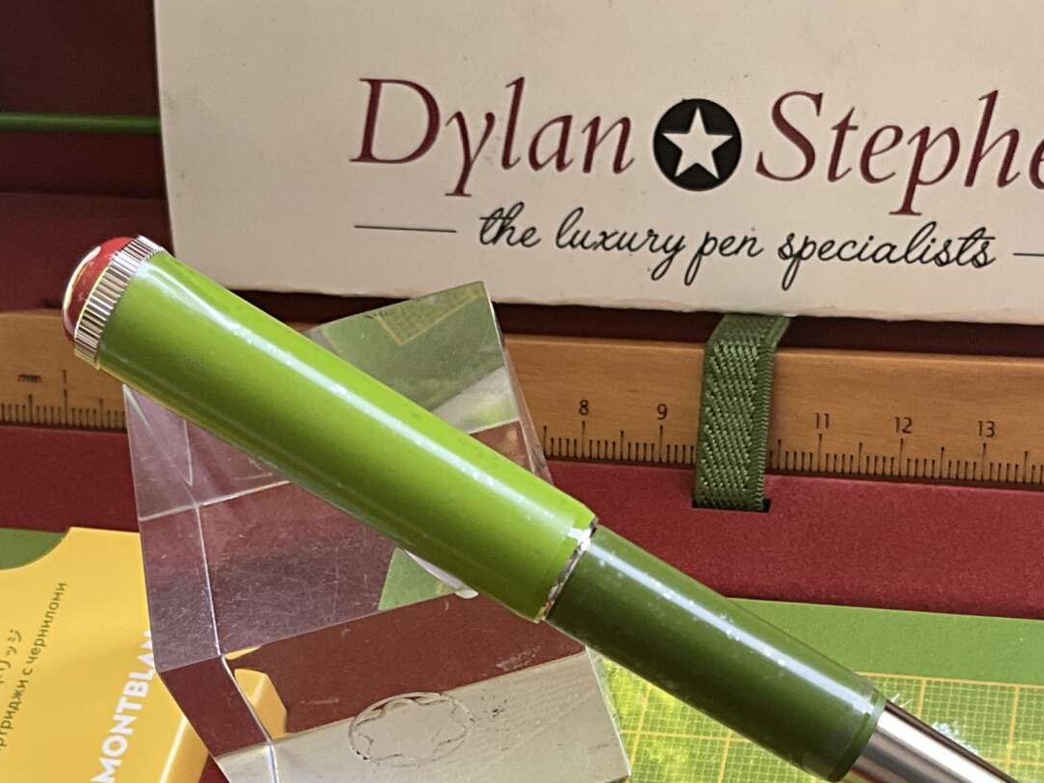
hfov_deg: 28.0
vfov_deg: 20.6
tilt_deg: -58.3
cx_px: 697
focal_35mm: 69
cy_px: 779
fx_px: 2081
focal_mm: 3
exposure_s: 1/122
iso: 64
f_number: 1.8
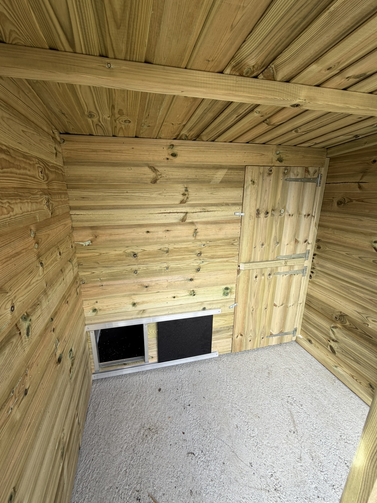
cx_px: 177
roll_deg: +0.9
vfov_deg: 98.2
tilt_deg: -14.8
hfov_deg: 81.7
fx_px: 218
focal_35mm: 15
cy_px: 254
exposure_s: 1/121
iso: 50
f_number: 2.2
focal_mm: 2.22
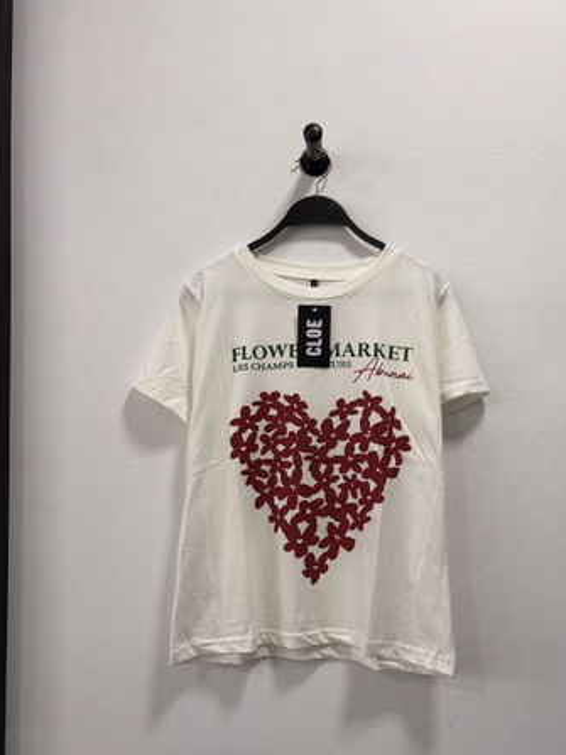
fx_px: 676
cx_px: 301
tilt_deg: +1.4
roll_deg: -0.4
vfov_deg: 58.1
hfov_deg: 45.4
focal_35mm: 31
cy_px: 435
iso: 64
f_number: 1.6
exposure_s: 1/100
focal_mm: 5.96
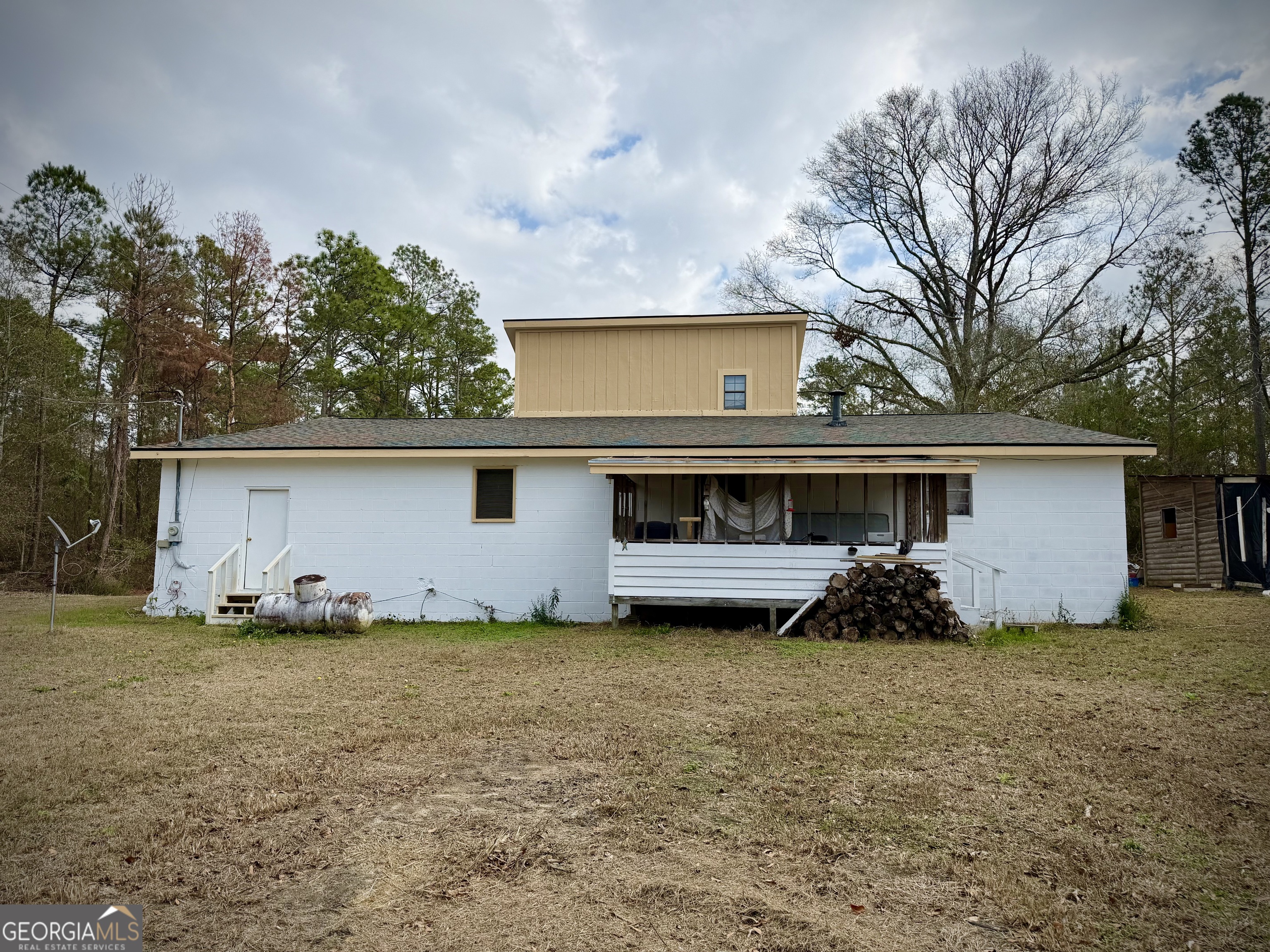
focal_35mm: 24
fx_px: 881
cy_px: 476
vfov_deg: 56.8
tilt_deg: +5.0
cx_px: 635
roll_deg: -1.3
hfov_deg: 71.6
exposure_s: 1/4673
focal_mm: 6.76
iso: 80
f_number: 1.78
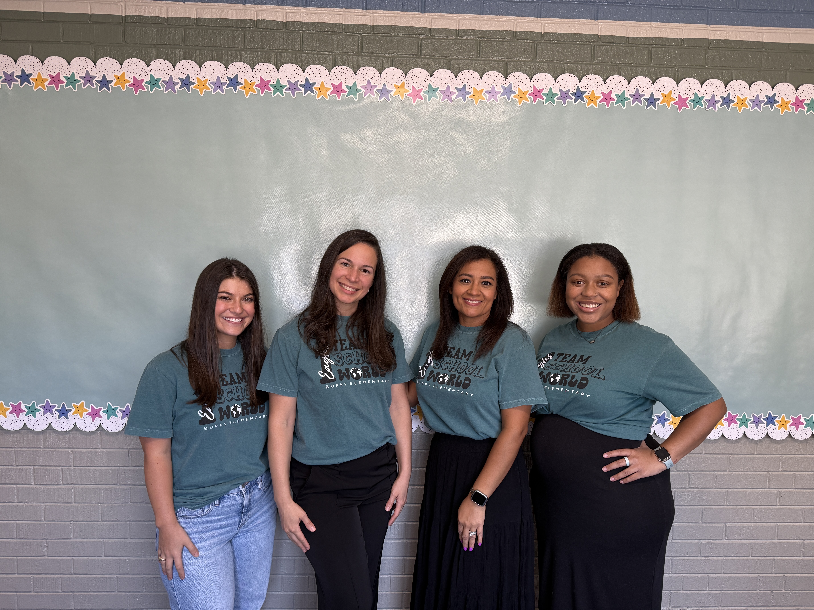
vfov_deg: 56.8
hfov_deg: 71.6
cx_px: 407
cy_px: 305
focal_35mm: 24
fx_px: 564
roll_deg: -1.3
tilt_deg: -4.2
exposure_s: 1/120
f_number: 1.78
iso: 160
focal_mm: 6.76
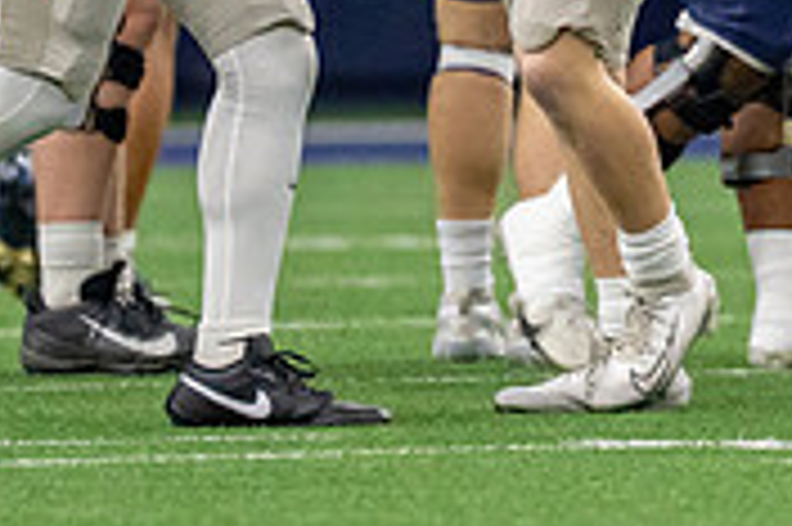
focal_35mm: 1188
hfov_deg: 1.7
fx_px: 26111
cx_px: 909
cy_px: -300
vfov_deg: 1.2
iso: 2500
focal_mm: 200
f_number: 2.8
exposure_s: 1/1250
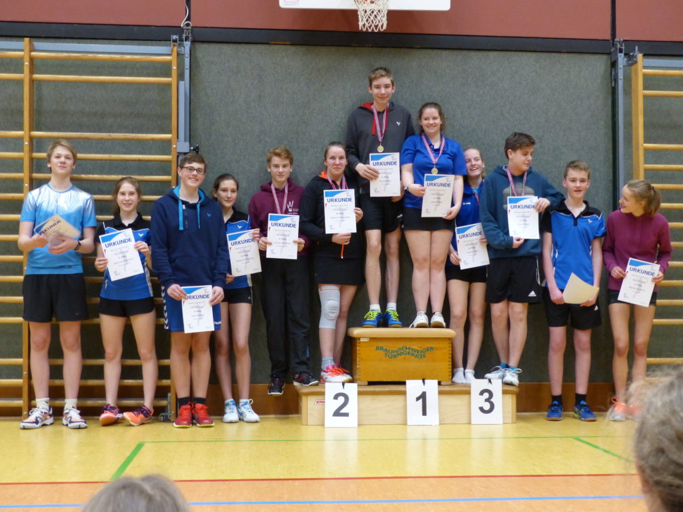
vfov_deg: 29.7
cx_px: 342
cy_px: 256
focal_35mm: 49
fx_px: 967
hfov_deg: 38.9
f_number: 2.8
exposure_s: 1/50
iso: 400
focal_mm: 8.7
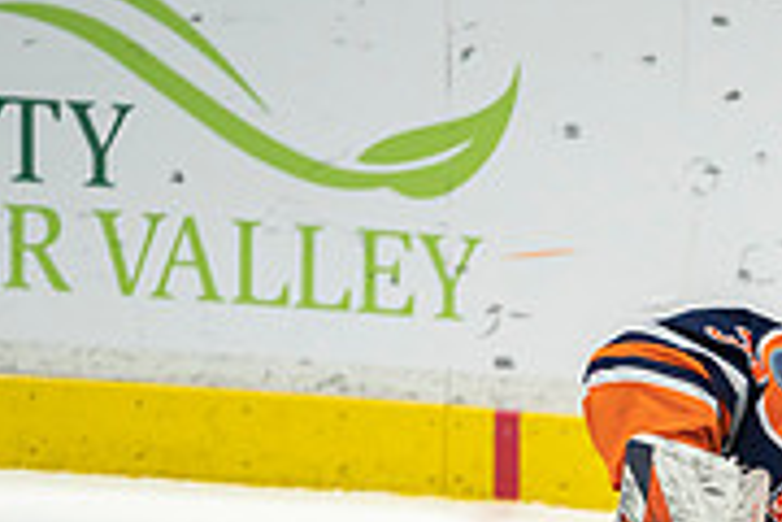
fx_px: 41899
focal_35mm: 1929
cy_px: 755
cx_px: 1069
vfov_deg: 0.7
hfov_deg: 1.1
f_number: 4
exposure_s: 1/640
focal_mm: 600
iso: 1600
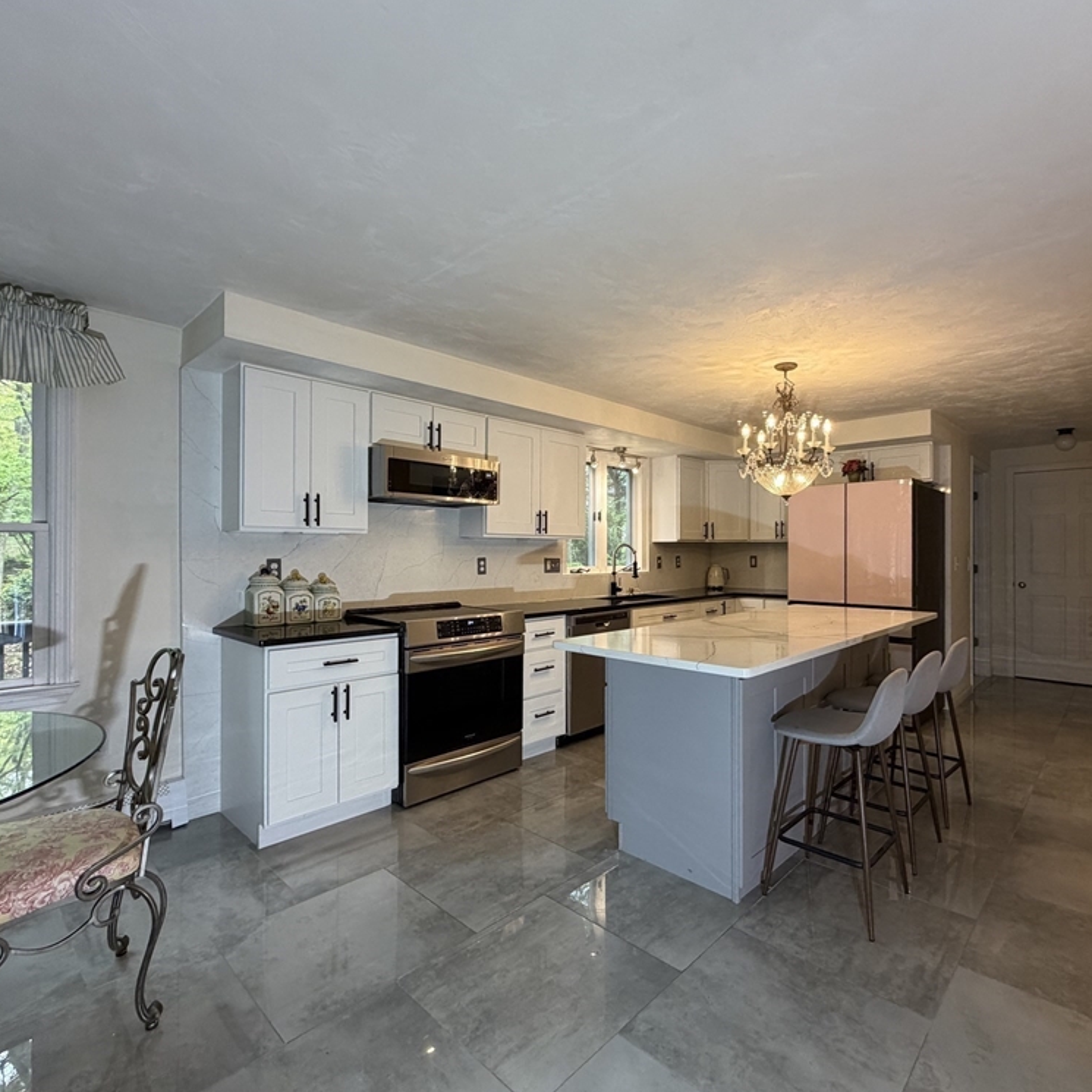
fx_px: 607
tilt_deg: -0.3
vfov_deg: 84.0
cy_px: 550
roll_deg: +0.2
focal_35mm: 17
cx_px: 591
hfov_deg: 83.8
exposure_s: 1/120
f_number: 2.2
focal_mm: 2.22
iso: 250
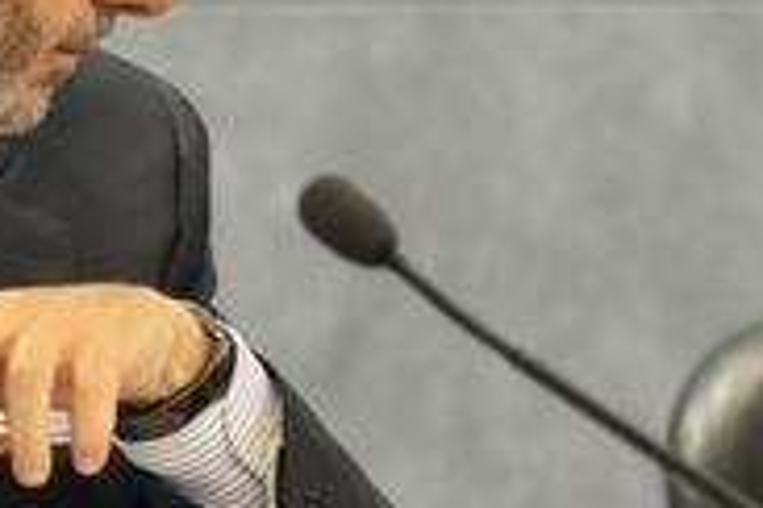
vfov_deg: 5.1
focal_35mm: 268
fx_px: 5680
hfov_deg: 7.7
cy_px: 23
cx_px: 763
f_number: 2.8
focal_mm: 70
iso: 800
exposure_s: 1/160
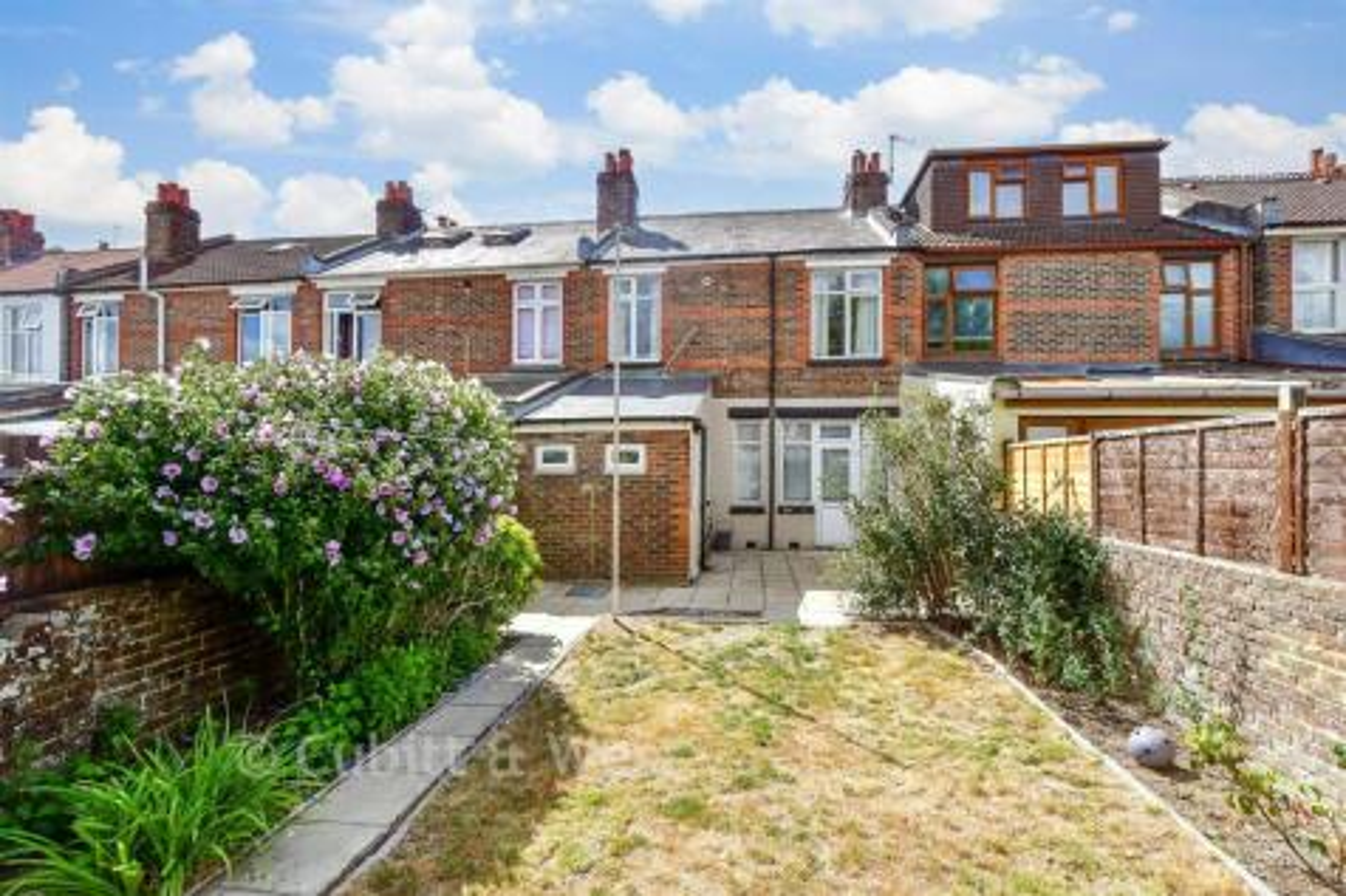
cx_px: 673
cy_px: 448
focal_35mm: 15
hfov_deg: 100.4
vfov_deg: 77.3
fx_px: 561
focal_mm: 10
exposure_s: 1/500
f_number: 8
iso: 320
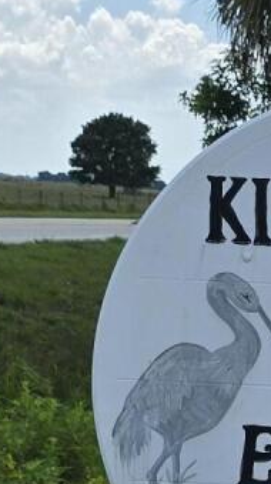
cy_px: 501
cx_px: 456
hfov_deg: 8.0
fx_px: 1896
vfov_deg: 14.3
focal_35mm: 148
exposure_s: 1/738
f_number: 1.7
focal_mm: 6.3
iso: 12
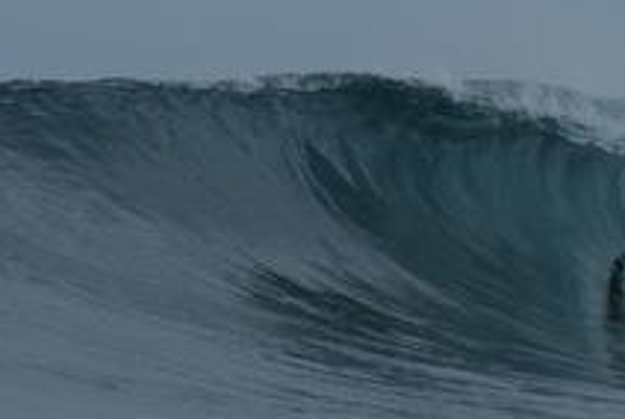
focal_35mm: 1163
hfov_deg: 1.8
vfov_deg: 1.2
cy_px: 184
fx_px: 20219
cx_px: 638
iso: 100
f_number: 8
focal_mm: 300
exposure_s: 1/640
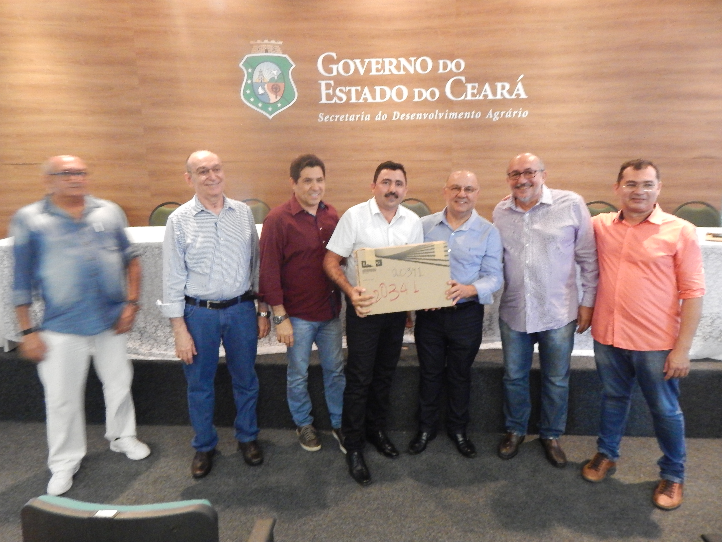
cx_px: 361
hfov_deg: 76.4
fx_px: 459
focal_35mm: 22
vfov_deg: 61.1
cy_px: 271
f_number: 3
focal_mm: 4
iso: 800
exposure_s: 1/6
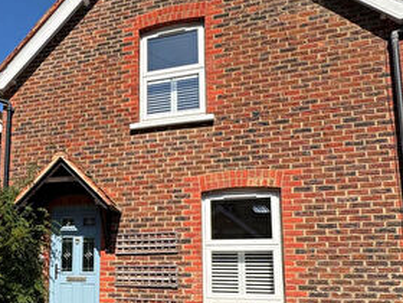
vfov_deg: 40.1
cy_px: 208
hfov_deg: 49.0
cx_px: 69
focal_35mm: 35
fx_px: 407
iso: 50
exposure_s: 1/2028
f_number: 2.2
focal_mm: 2.22
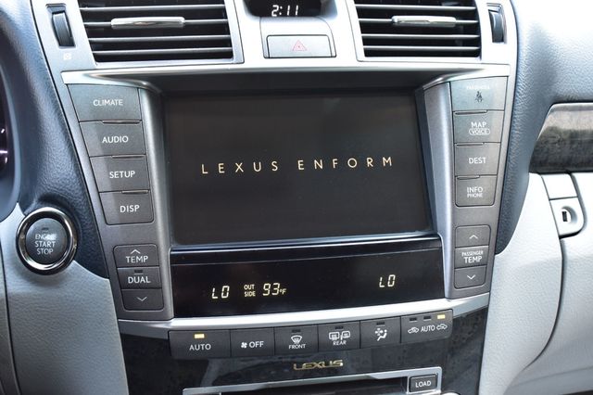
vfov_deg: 29.8
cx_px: 296
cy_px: 198
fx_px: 741
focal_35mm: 45
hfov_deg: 43.6
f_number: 6.3
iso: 400
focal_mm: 30
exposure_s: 1/15
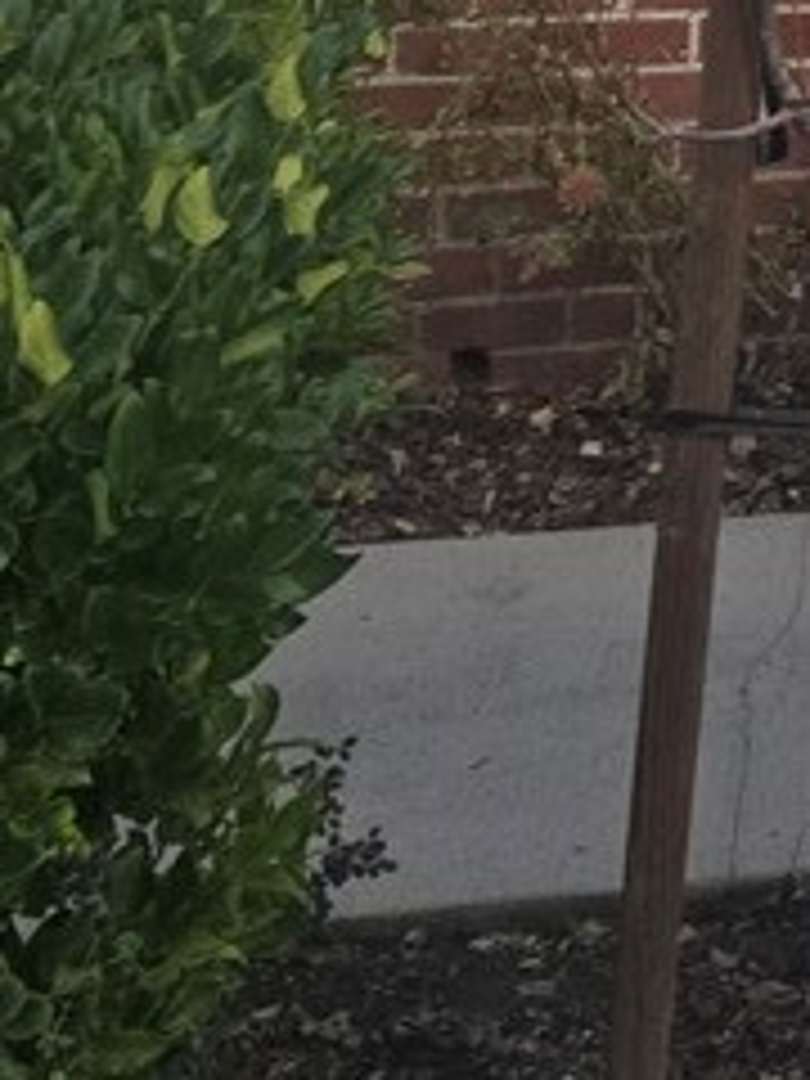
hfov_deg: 13.8
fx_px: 3058
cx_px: 1368
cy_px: -648
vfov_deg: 17.5
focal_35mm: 98
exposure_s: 1/180
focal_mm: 5.4
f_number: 1.8
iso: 200
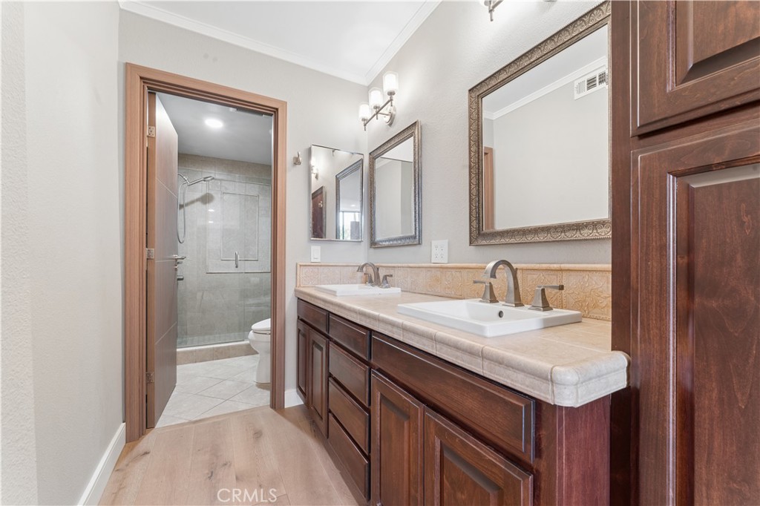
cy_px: 253
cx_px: 380
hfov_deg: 104.3
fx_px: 295
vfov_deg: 81.2
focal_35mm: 14
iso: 100
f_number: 13
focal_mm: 14
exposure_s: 2
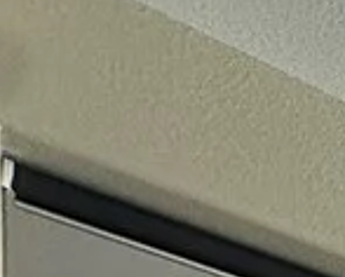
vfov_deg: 10.9
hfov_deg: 10.0
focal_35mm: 95
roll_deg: +0.6
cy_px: 824
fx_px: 971
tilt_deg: -1.0
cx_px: 1164
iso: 40
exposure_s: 1/121
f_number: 2.2
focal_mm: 2.22
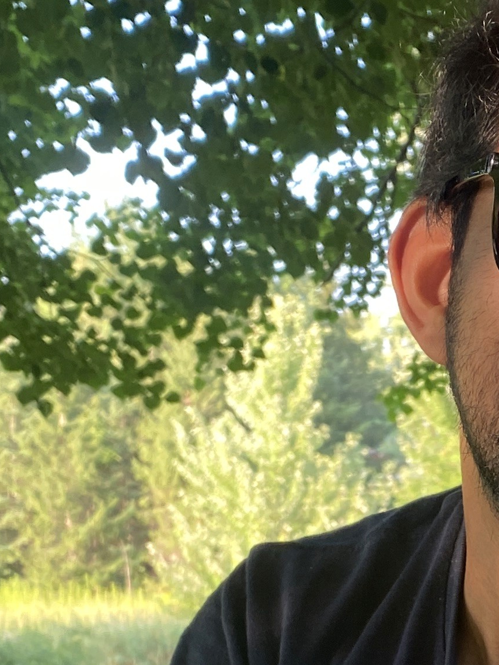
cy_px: 710
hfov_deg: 15.7
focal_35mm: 92
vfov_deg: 20.4
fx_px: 1767
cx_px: 516
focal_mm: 4.25
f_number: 1.8
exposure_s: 1/121
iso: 100
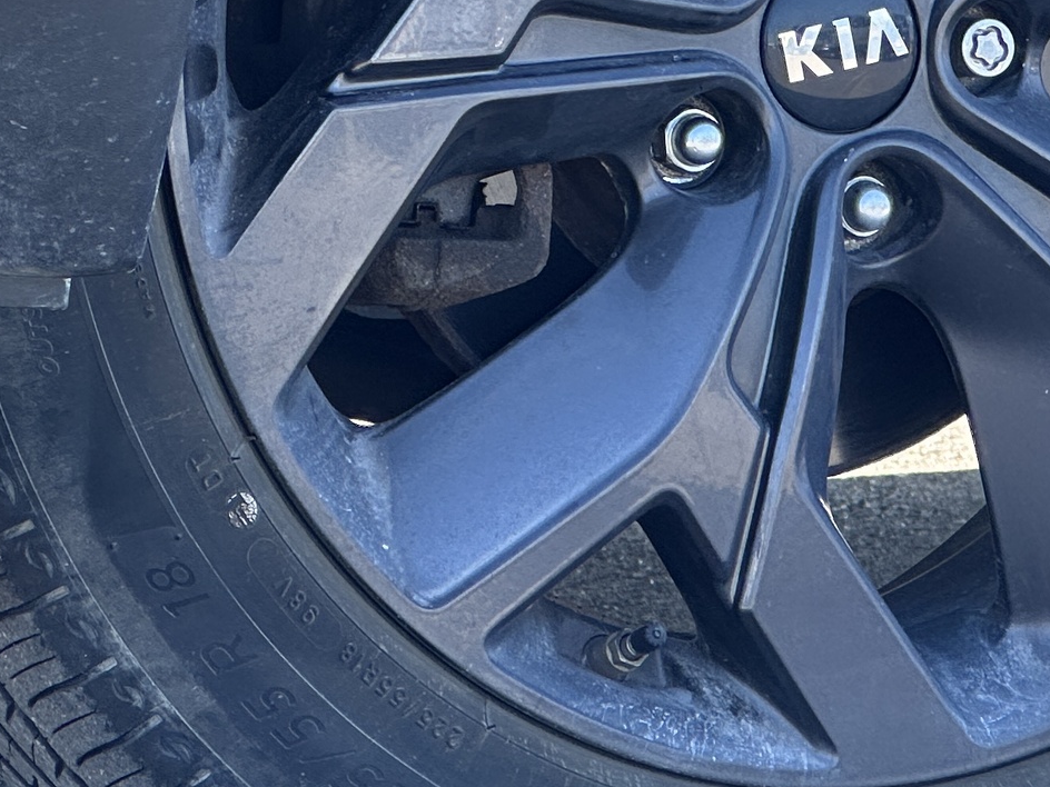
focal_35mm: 235
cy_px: 13
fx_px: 7128
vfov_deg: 6.3
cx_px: 485
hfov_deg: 8.4
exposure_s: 1/149
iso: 32
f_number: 2.8
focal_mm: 9
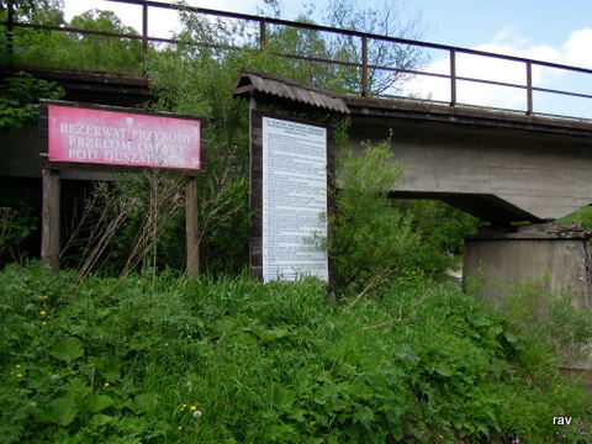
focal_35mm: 35
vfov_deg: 40.7
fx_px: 599
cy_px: 222
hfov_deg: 52.6
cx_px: 296
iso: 160
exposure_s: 1/800
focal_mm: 6.3
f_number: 3.2
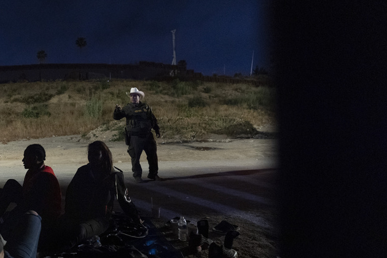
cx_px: 81
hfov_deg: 63.8
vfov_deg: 49.6
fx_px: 279
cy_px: 132
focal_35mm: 26
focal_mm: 16
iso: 3200
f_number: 2.8
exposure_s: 1/60
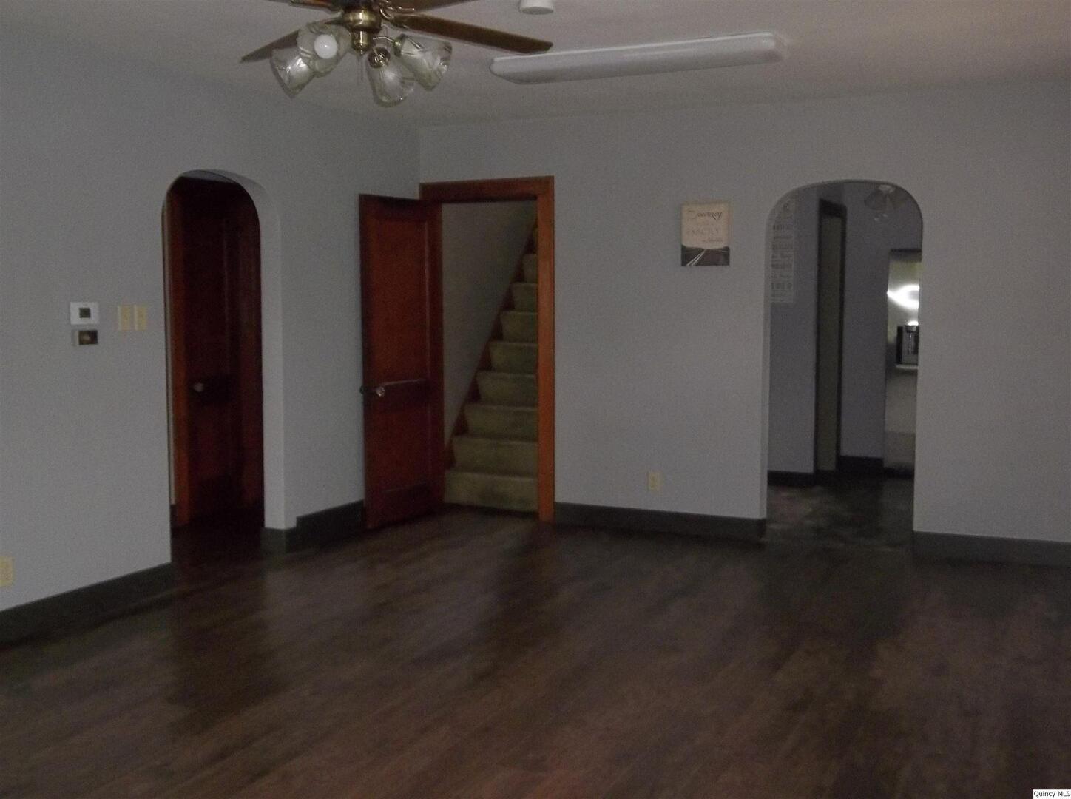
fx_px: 1142
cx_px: 536
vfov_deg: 38.5
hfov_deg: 50.2
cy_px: 400
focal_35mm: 37
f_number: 4
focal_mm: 6.6
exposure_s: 1/40
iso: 400
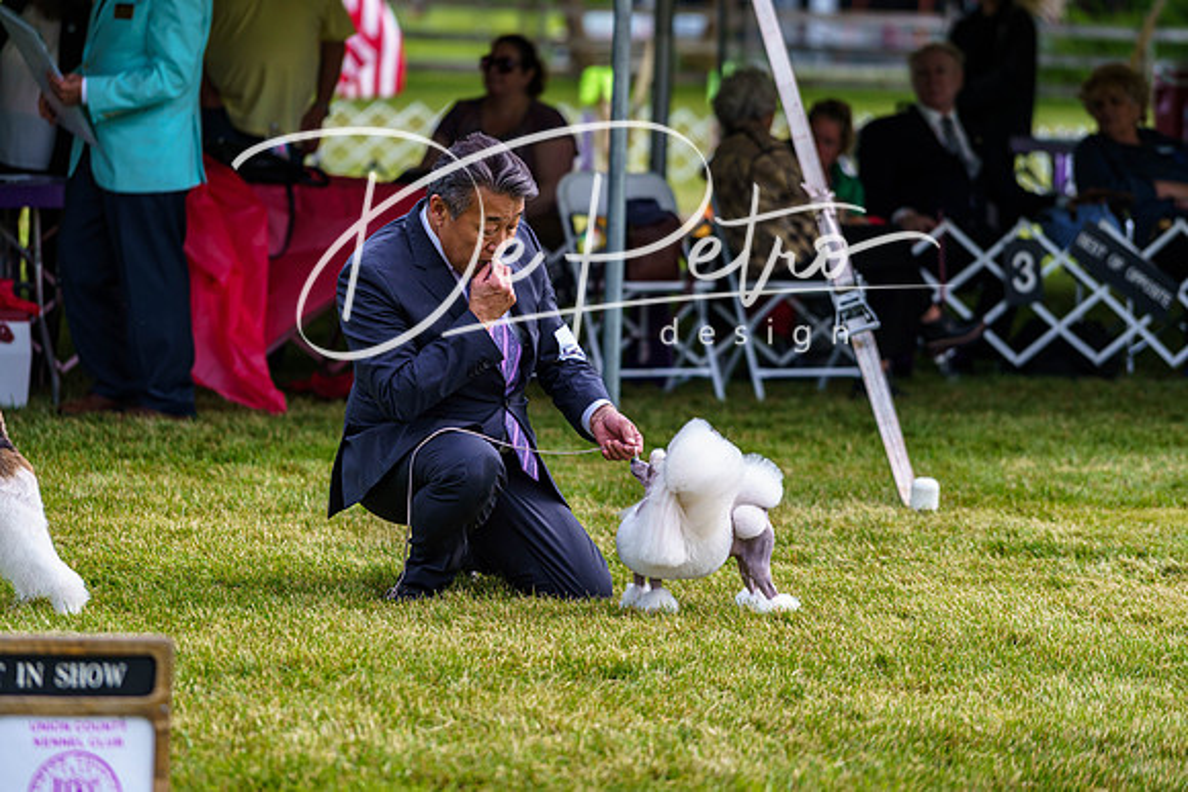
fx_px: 6007
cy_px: 396
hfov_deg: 11.3
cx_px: 594
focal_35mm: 182
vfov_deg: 7.5
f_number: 4
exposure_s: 1/500
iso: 250
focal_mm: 182
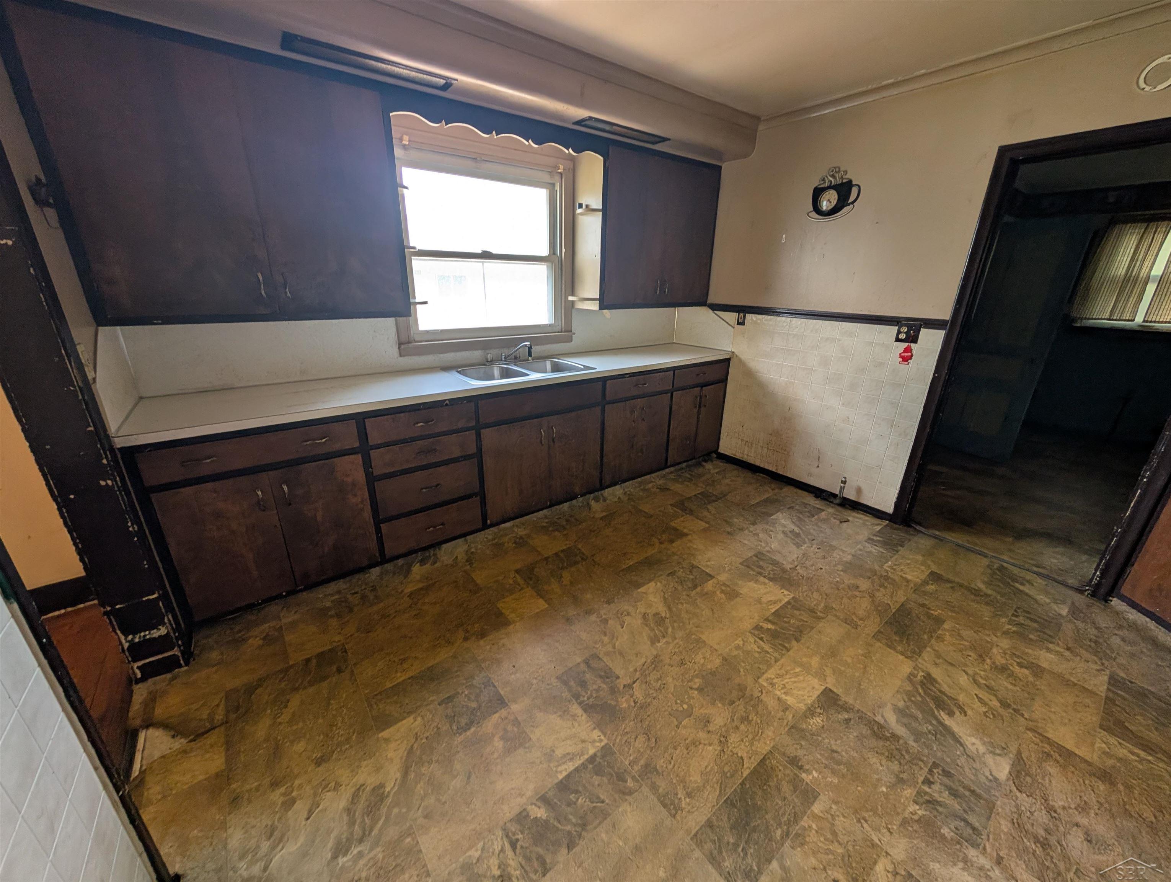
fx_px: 407
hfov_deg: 110.5
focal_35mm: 12
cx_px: 586
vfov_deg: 94.6
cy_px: 441
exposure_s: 1/31.9
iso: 47
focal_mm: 2.02
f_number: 1.7
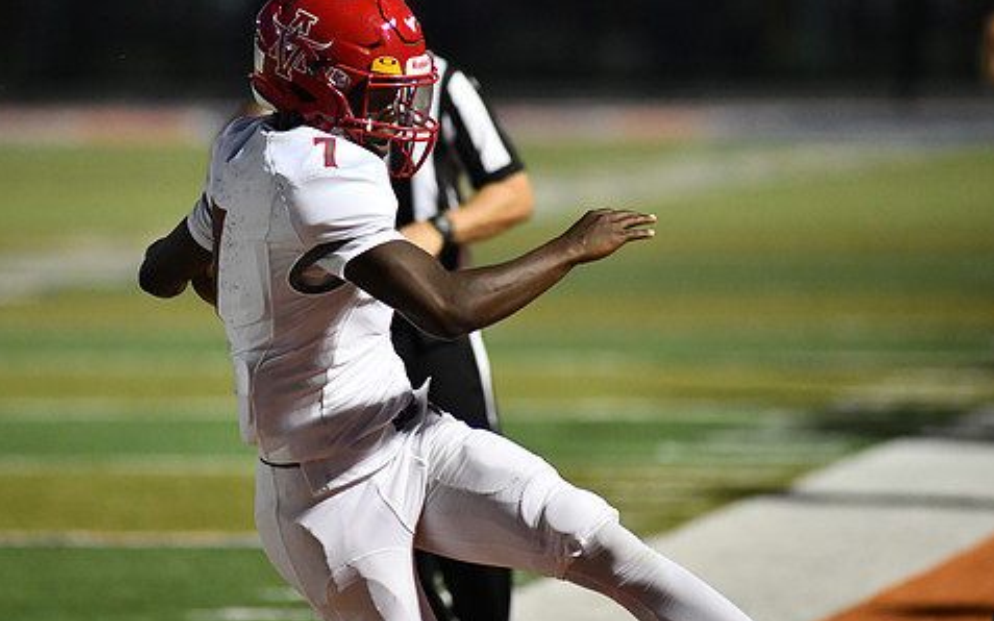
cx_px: 396
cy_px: 266
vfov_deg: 3.5
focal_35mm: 372
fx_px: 10076
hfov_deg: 5.6
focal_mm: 300
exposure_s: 1/1250
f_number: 4
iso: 5600
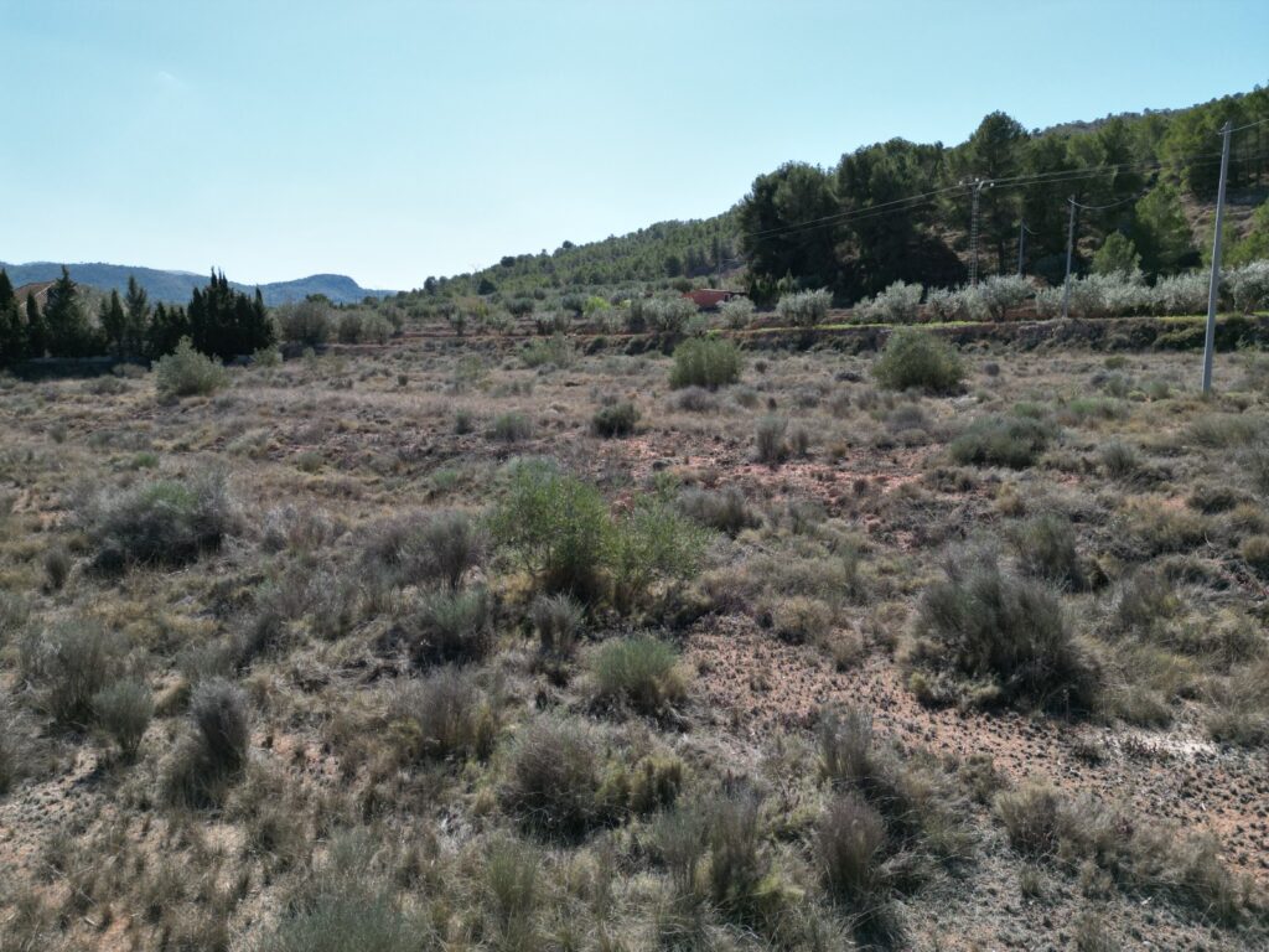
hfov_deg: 71.6
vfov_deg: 56.8
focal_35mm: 24
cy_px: 476
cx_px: 634
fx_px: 880
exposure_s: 1/3000
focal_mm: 6.72
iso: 200
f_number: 1.7
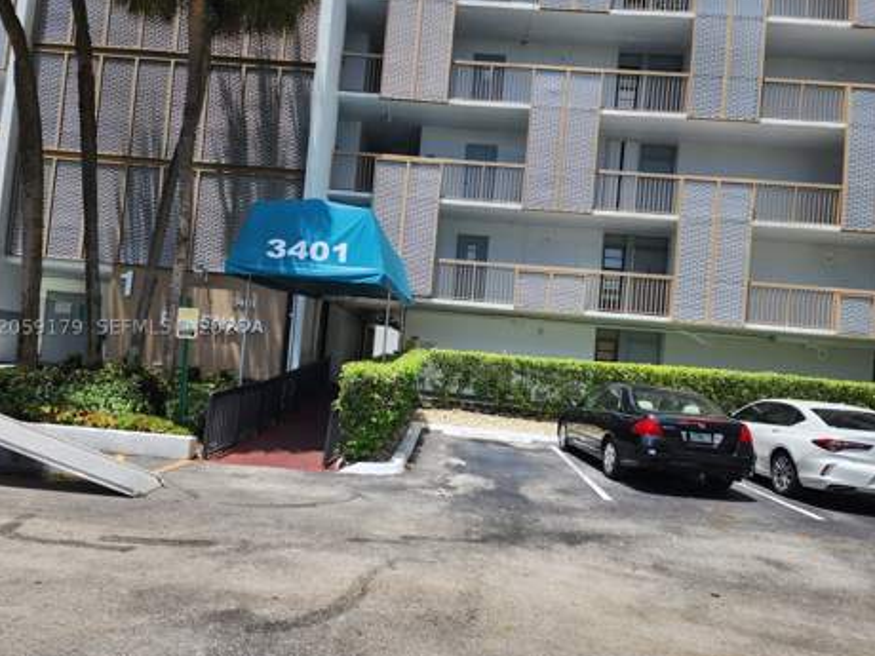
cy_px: 327
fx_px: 607
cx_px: 422
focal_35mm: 24
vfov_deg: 56.8
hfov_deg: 71.6
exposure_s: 1/781
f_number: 1.8
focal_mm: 6.4
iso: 12
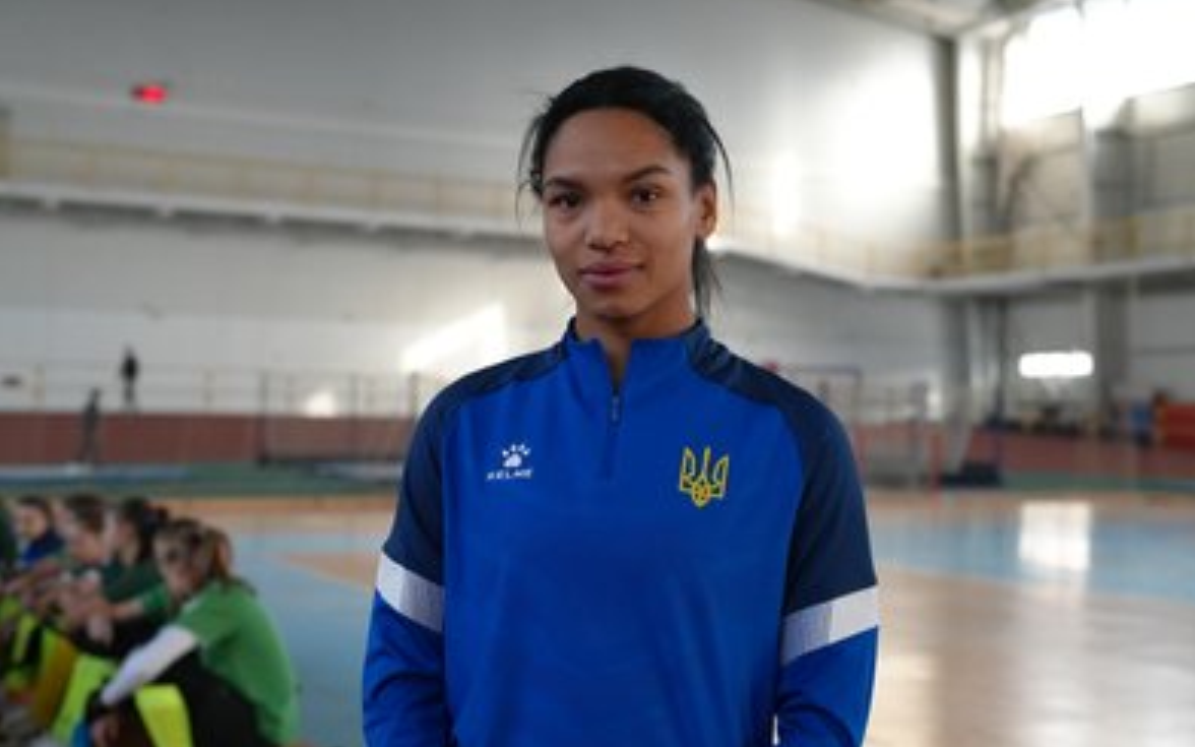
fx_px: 1694
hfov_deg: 38.9
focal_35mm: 52
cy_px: 380
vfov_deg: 24.9
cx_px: 607
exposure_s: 1/160
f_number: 4
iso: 5000
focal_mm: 50
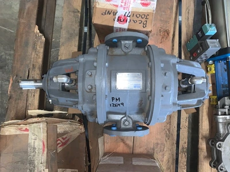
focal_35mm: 26
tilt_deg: -85.3
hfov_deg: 67.3
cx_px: 115
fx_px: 173
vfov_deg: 53.1
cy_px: 86
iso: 100
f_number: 1.8
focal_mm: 4.25
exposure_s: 1/8
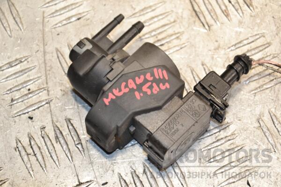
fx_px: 1077
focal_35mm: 138
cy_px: 94
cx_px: 140
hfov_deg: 14.9
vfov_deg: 9.9
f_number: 5.6
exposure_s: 1/60
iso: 800
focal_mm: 92
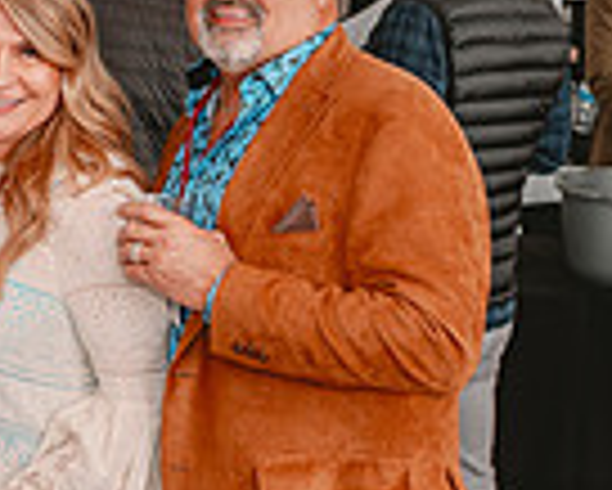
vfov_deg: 12.1
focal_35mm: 128
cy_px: 189
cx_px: -369
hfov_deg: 13.9
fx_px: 2320
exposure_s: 1/125
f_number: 3.5
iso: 64
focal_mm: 32
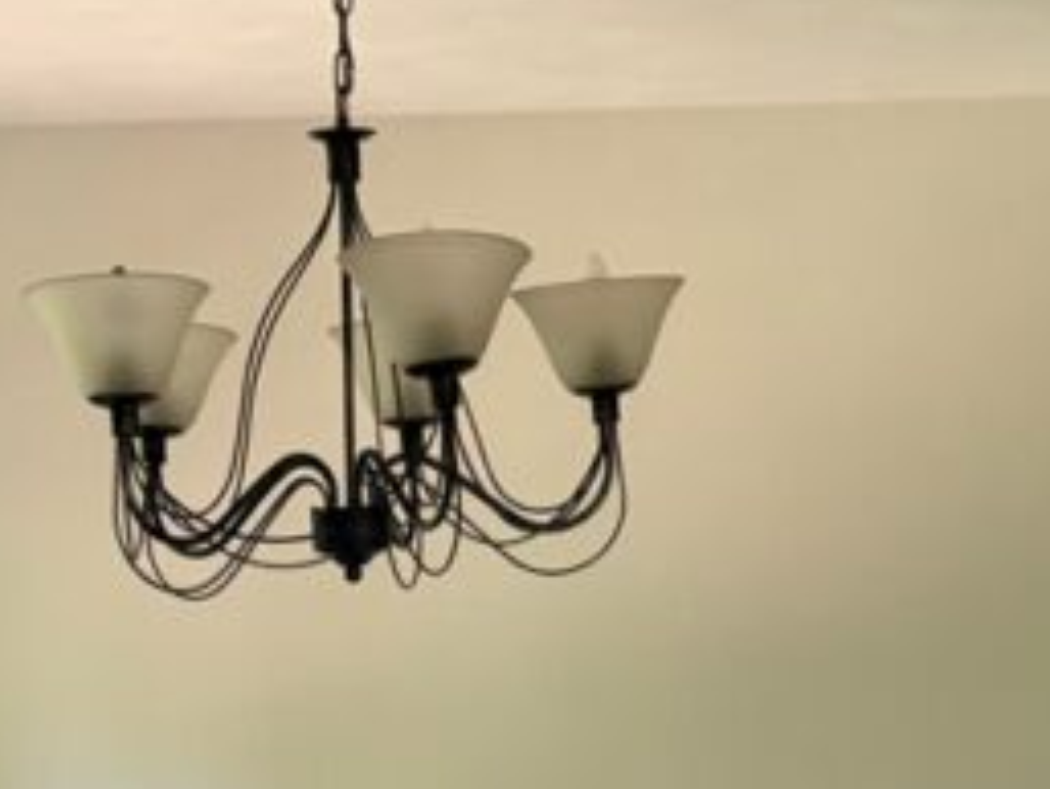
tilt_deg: -13.9
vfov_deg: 16.5
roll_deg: -0.3
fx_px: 2458
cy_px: 1198
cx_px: 372
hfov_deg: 24.0
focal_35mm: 81
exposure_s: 1/60
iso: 250
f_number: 1.6
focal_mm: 5.96
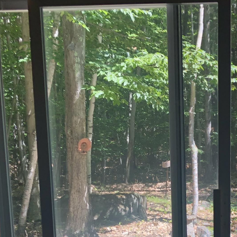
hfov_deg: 24.2
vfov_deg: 23.9
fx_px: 542
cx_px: 198
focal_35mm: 70
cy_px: 217
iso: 20
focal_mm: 3.99
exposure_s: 1/226
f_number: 1.8
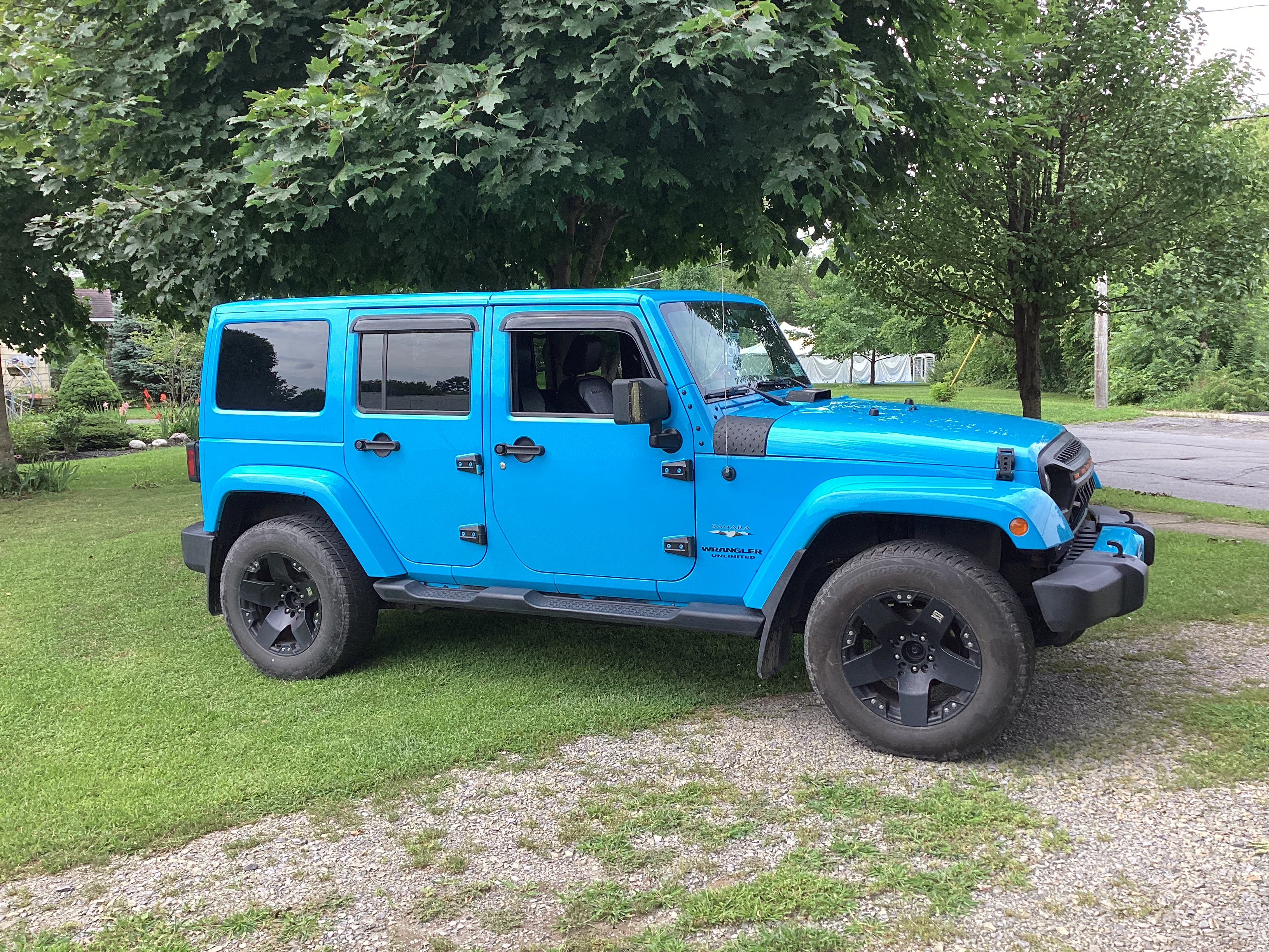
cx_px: 634
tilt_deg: -6.8
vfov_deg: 45.4
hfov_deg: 58.4
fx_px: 1136
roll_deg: +1.3
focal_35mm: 31
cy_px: 476
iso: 25
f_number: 2.4
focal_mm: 3.3
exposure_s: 1/276
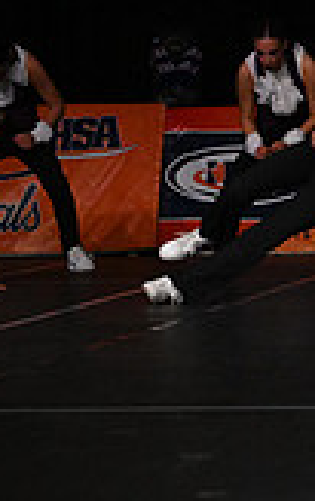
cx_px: 844
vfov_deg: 6.8
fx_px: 4188
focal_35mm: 306
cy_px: 41
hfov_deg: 4.2
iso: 8000
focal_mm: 85
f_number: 4
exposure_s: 1/1000
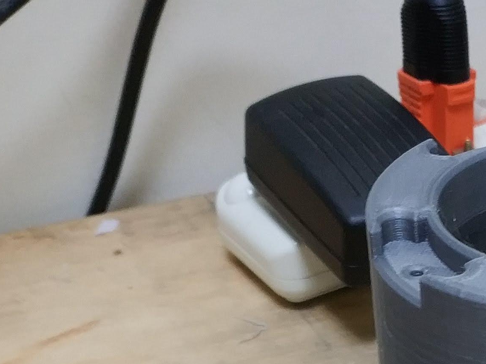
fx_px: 1572
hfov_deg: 17.1
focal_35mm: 112
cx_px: 502
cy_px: 616
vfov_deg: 12.3
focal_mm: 4.5
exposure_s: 1/24
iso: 250
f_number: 2
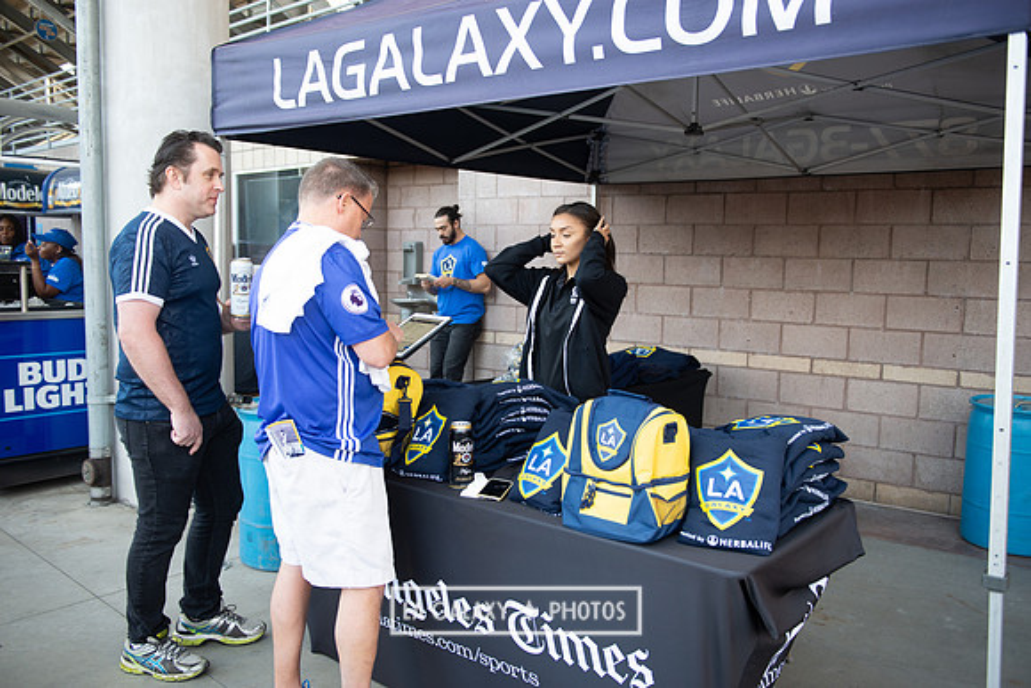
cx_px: 516
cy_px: 344
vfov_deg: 42.3
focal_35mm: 31
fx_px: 888
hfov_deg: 60.3
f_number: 2.8
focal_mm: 31
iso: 250
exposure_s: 1/125
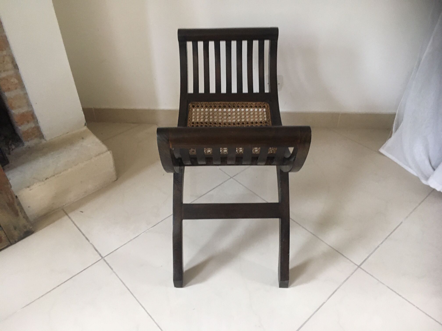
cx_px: 221
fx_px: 370
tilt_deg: -39.5
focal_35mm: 29
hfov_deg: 61.7
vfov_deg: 48.2
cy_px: 166
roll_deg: -1.2
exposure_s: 1/20
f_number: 2.2
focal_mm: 4.15
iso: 200
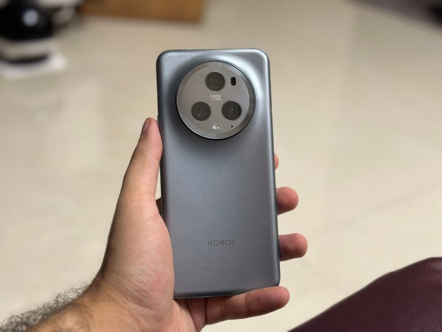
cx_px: 221
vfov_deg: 30.3
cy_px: 166
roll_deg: -3.4
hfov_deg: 39.7
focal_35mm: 48
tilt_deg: -29.8
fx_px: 613
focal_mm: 6.86
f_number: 1.78
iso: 125
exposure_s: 1/67
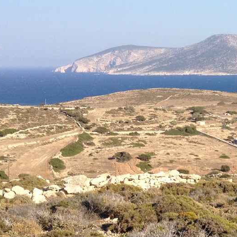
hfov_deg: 17.4
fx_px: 736
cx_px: 293
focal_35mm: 95
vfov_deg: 18.2
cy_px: 61
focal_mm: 4.28
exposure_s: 1/1416
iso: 50
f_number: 2.4
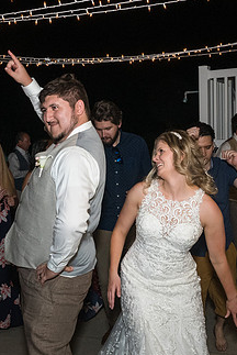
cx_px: 116
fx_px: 522
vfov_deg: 36.9
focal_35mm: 53
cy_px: 248
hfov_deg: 25.6
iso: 2000
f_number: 7.1
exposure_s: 1/100
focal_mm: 16
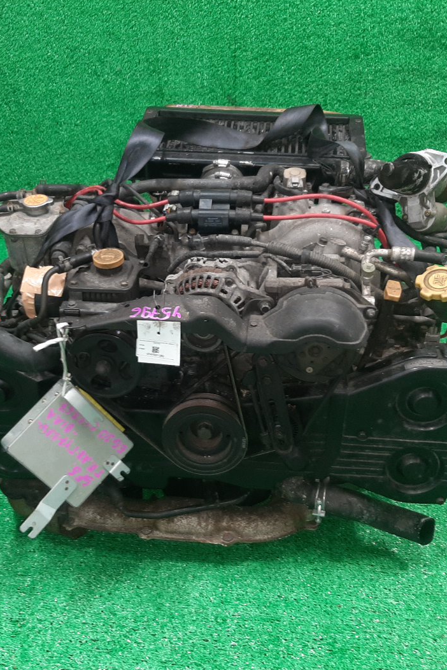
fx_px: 689
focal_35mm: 37
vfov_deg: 51.9
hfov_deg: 35.8
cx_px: 181
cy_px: 341
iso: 204
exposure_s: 1/50
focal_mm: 3.93
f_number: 1.7
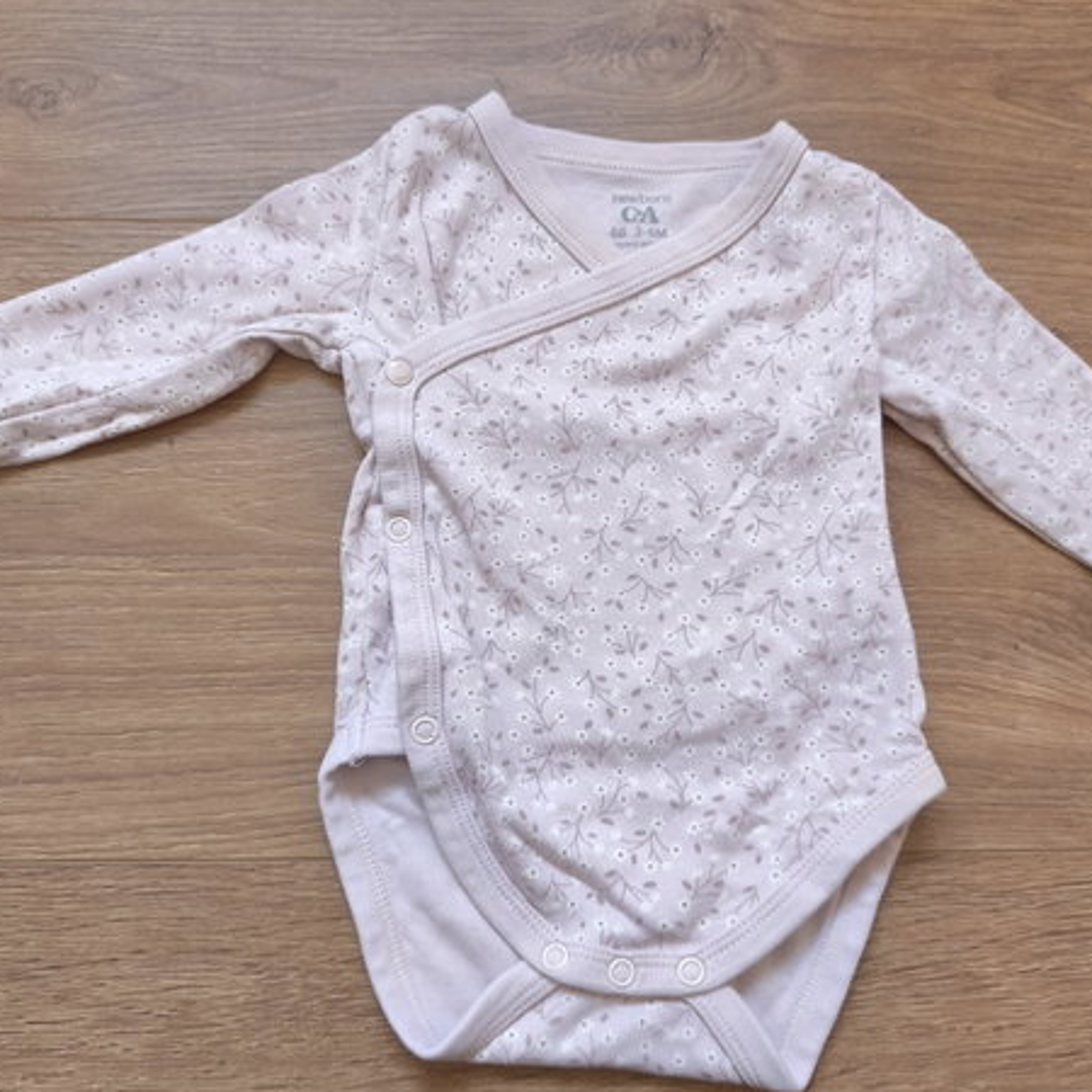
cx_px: 580
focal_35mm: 28
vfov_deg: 57.3
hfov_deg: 57.3
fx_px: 999
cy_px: 554
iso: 320
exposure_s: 1/100
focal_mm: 6.57
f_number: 1.6
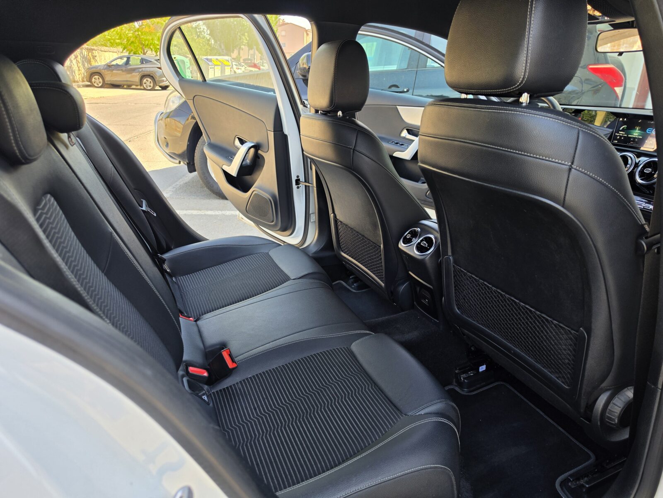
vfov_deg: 58.9
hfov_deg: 73.9
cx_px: 332
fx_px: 441
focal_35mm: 23
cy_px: 249
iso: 32
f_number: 1.4
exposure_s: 1/359
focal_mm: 6.5
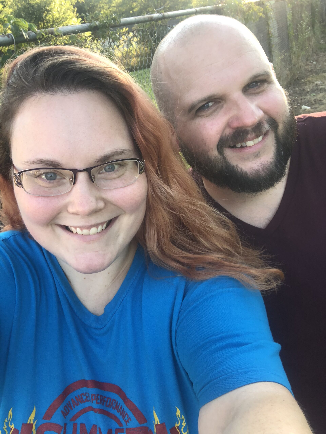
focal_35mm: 32
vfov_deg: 56.8
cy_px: 217
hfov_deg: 44.2
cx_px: 163
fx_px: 401
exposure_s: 1/120
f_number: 2.2
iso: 50
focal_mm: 2.87
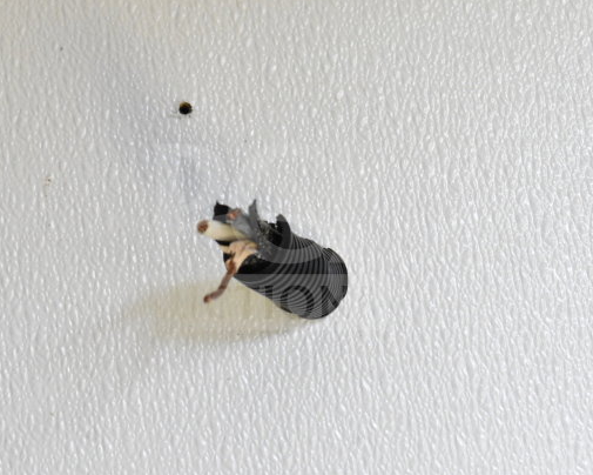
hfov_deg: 20.5
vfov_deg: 16.4
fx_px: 1642
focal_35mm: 94
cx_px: 256
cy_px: 237
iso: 6400
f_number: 9
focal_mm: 55
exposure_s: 1/250
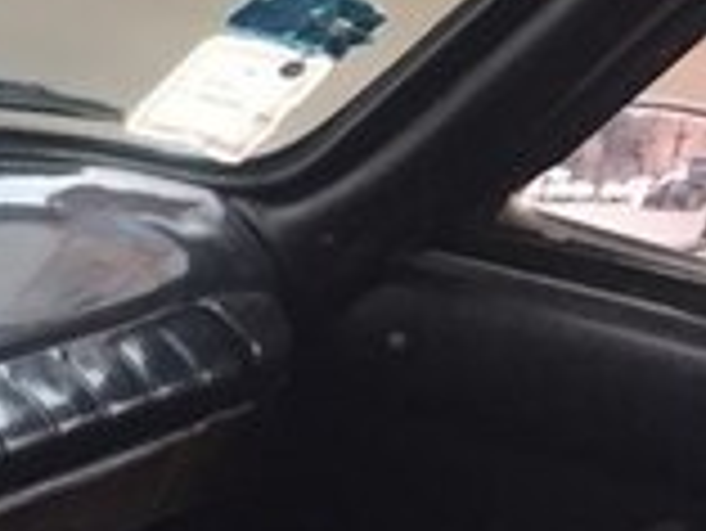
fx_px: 2490
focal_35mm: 122
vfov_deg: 11.6
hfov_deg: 13.5
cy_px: 830
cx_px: -773
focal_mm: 4.15
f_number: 2.2
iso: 100
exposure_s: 1/33
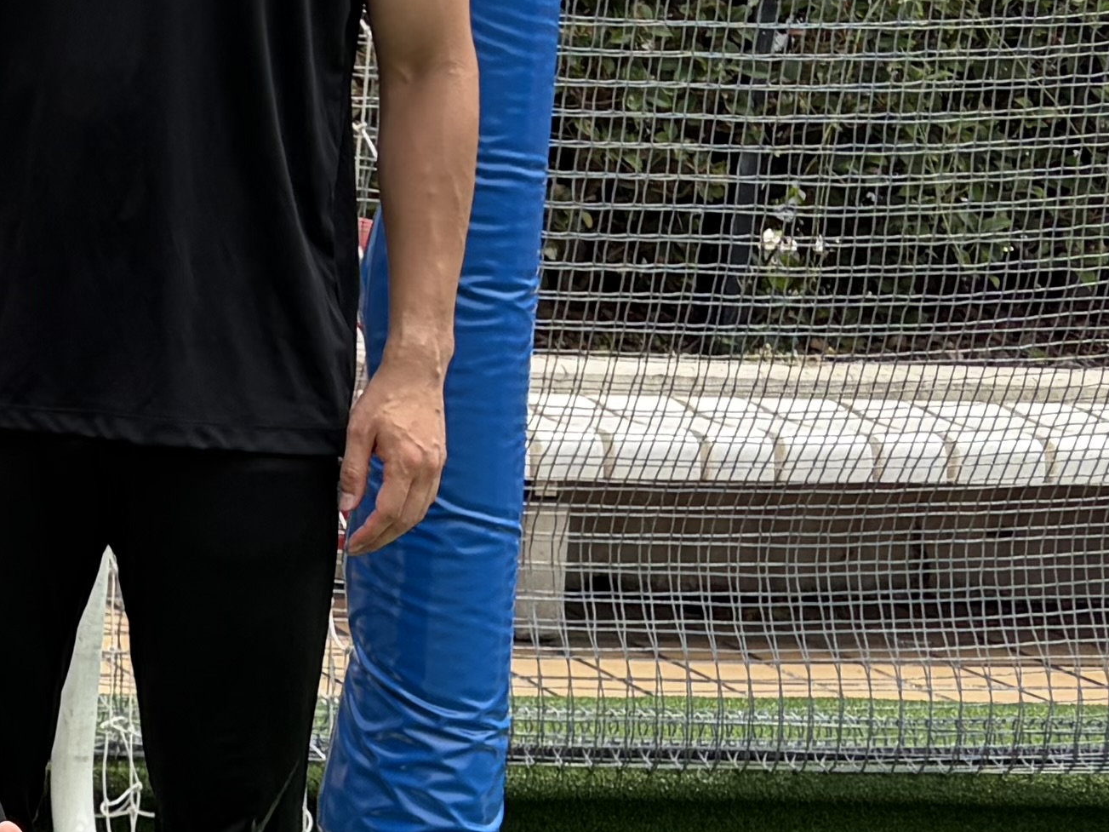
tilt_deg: -7.8
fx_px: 3652
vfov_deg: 13.0
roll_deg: -0.4
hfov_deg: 14.7
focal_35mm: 114
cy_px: 391
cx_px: -1002
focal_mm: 5.96
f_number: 1.6
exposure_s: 1/1751
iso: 50
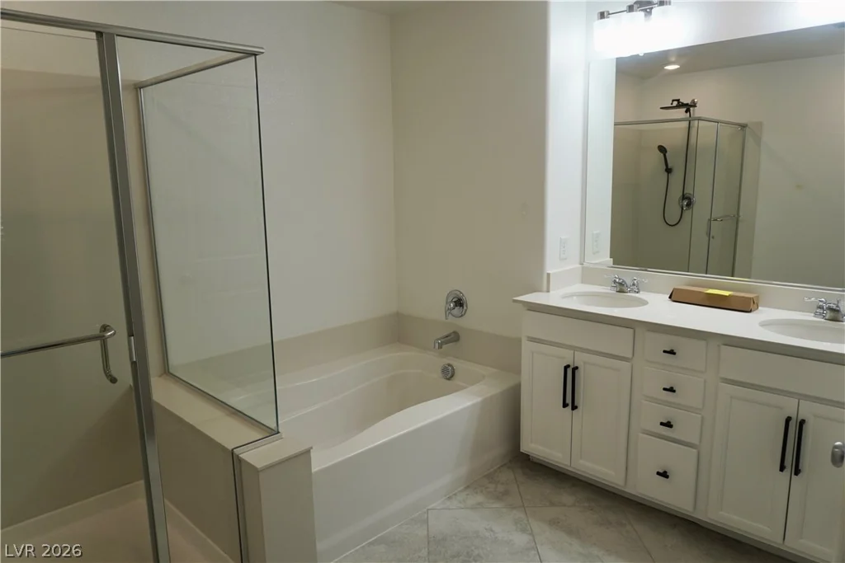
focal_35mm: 24
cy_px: 282
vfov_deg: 53.1
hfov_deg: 73.7
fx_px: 563
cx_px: 422
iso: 200
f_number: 4
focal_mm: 16
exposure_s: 1/160
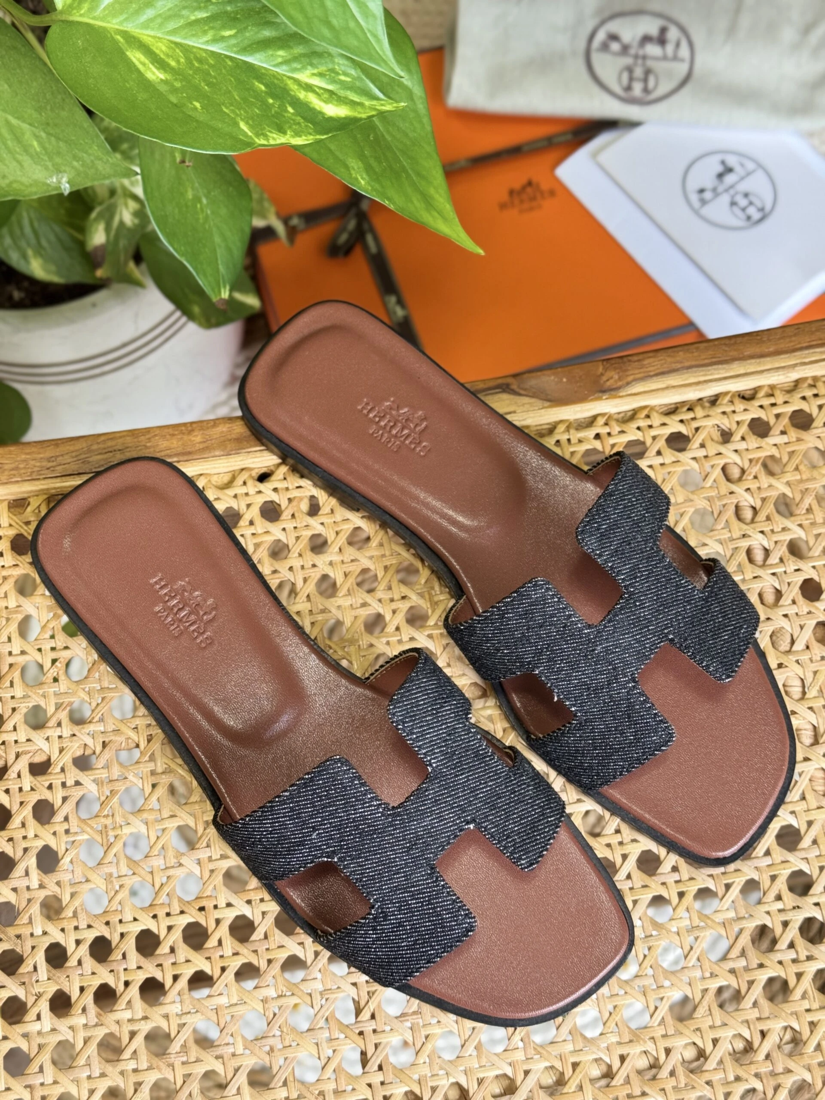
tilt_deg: -72.9
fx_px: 1525
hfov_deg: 30.3
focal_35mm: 48
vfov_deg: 39.7
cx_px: 412
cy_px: 550
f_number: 1.78
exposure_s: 1/61
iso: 100
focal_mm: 6.76
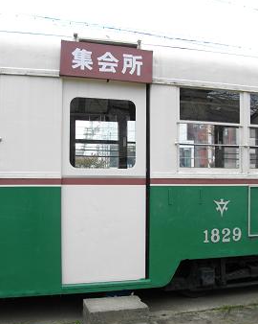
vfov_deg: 50.2
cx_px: 139
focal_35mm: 36
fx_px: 344
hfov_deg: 41.1
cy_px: 185
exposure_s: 1/320
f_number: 2.9
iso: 100
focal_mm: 5.7
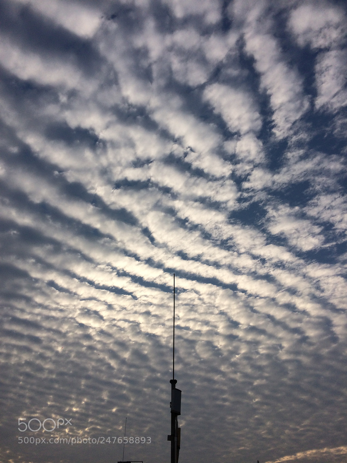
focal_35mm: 29
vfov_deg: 61.7
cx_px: 174
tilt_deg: +40.4
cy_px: 232
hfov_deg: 48.2
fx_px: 388
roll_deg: +2.7
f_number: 2.2
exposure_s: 1/2933
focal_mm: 4.15
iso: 32
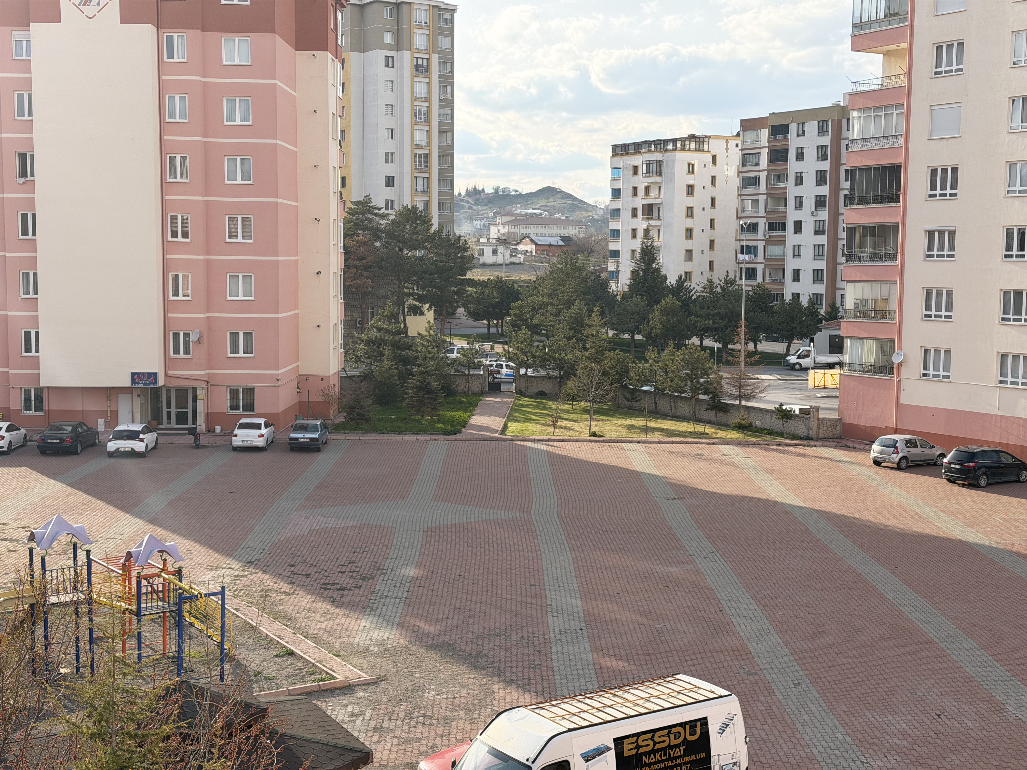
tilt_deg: -5.1
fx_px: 1424
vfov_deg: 30.3
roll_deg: -0.1
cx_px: 514
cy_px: 385
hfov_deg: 39.7
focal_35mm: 48
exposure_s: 1/2415
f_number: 1.78
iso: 100
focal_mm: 6.76
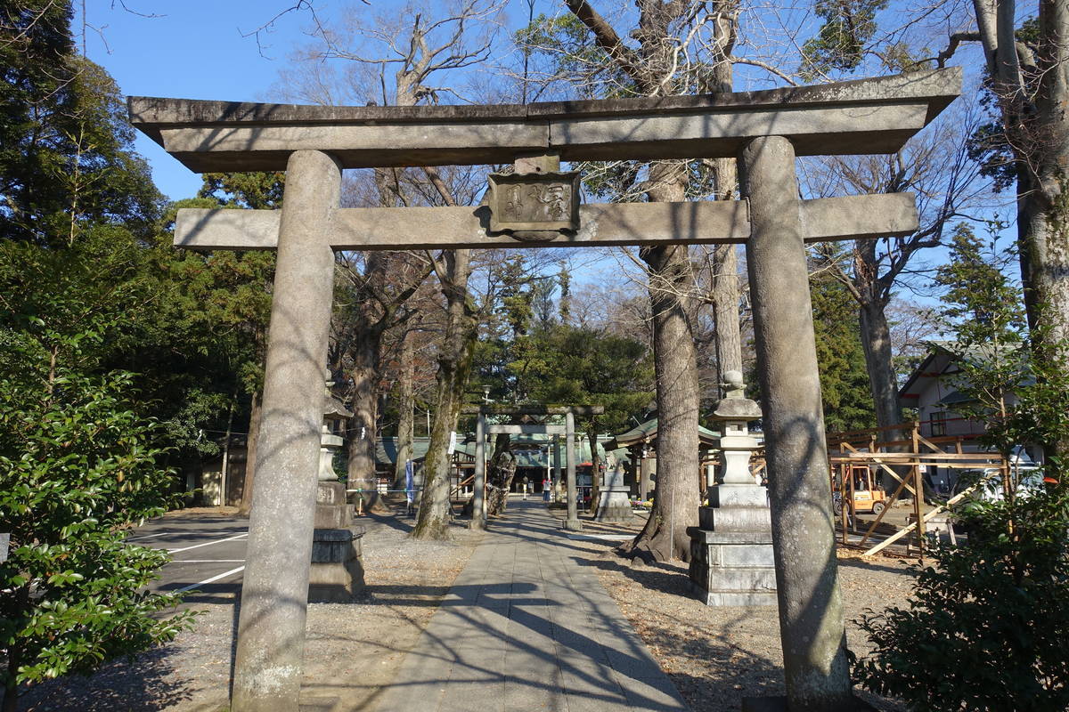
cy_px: 356
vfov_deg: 53.1
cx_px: 534
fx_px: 713
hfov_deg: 73.7
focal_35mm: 24
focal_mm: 8.82
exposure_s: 1/320
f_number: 5.6
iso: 125
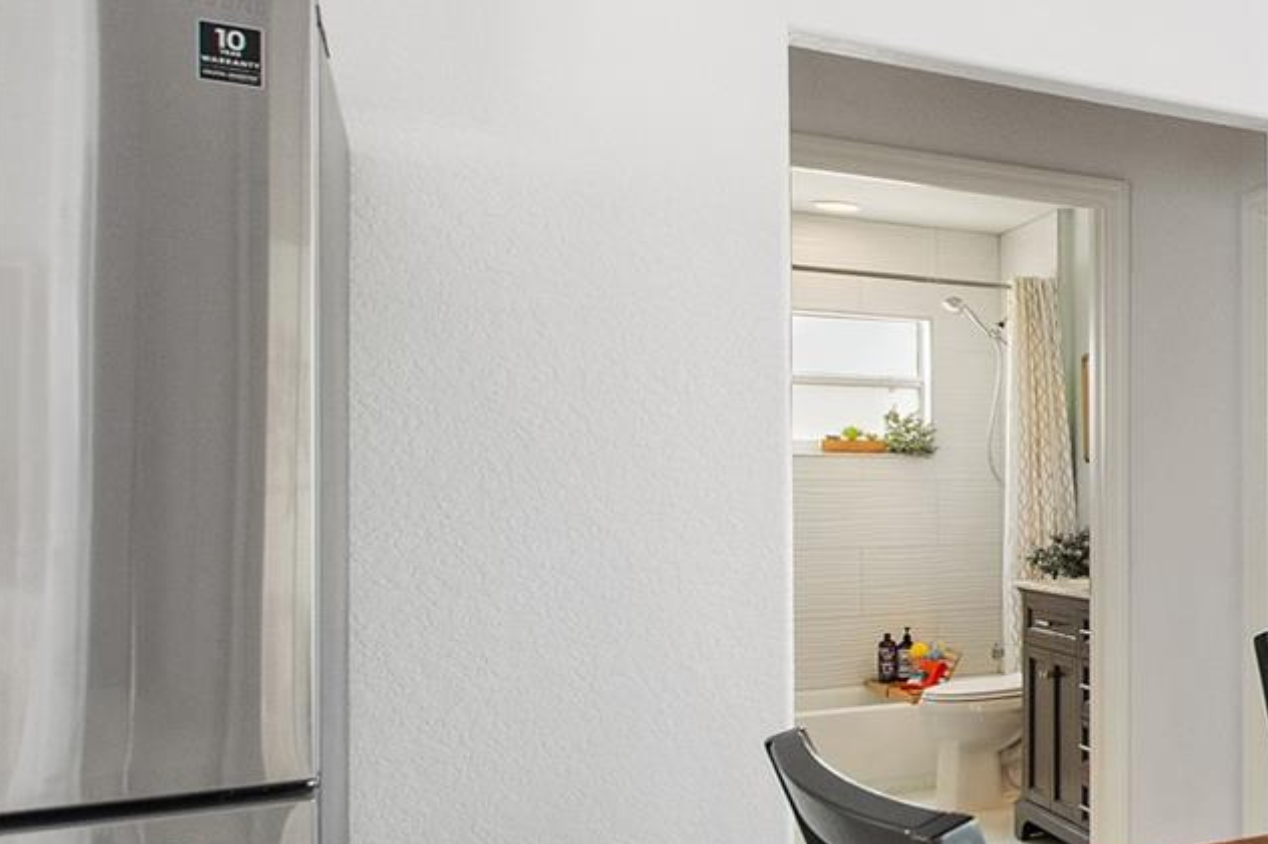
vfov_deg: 35.0
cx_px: 1595
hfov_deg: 36.3
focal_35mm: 38
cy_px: 491
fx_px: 1338
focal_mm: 10
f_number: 4.5
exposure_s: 1/30
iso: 400
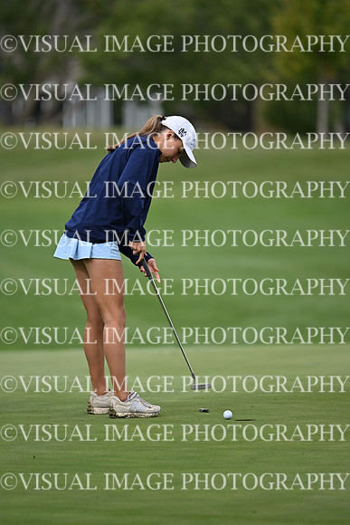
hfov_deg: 3.4
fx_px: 5829
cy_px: 262
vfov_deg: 5.2
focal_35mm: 400
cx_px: 175
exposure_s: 1/1250
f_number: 4.5
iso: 500
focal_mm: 400
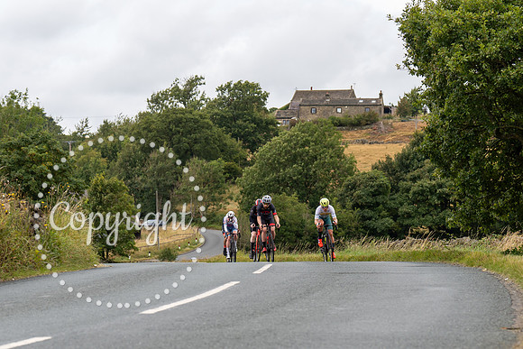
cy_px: 240
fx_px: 1885
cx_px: 300
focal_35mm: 130
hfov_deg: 15.8
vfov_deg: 10.6
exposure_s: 1/800
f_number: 4
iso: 200
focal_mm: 77
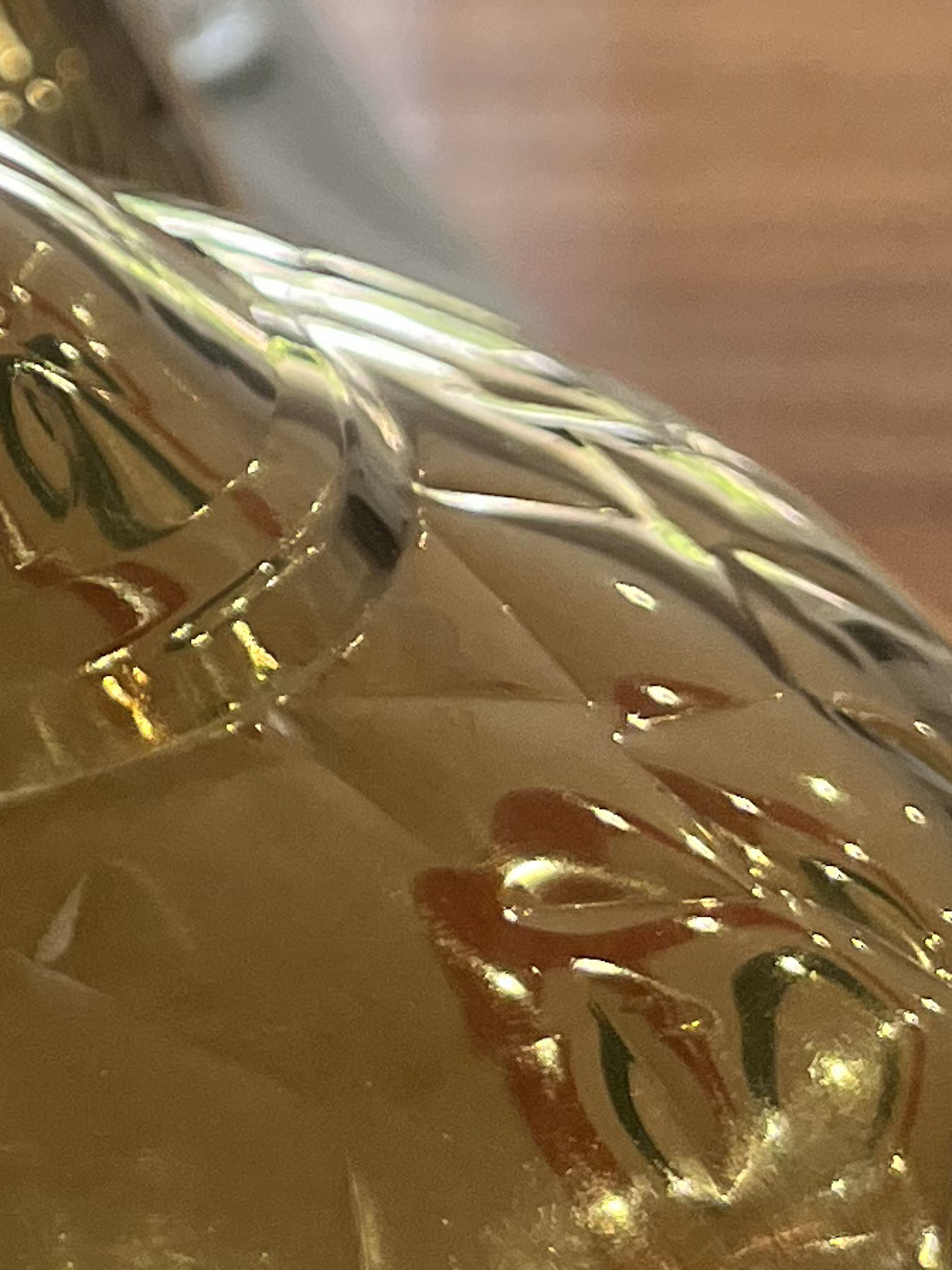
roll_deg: +1.1
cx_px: -806
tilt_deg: -13.0
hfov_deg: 11.6
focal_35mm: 117
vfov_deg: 16.2
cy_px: -238
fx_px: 4290
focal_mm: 5.1
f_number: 1.6
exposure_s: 1/100
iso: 125
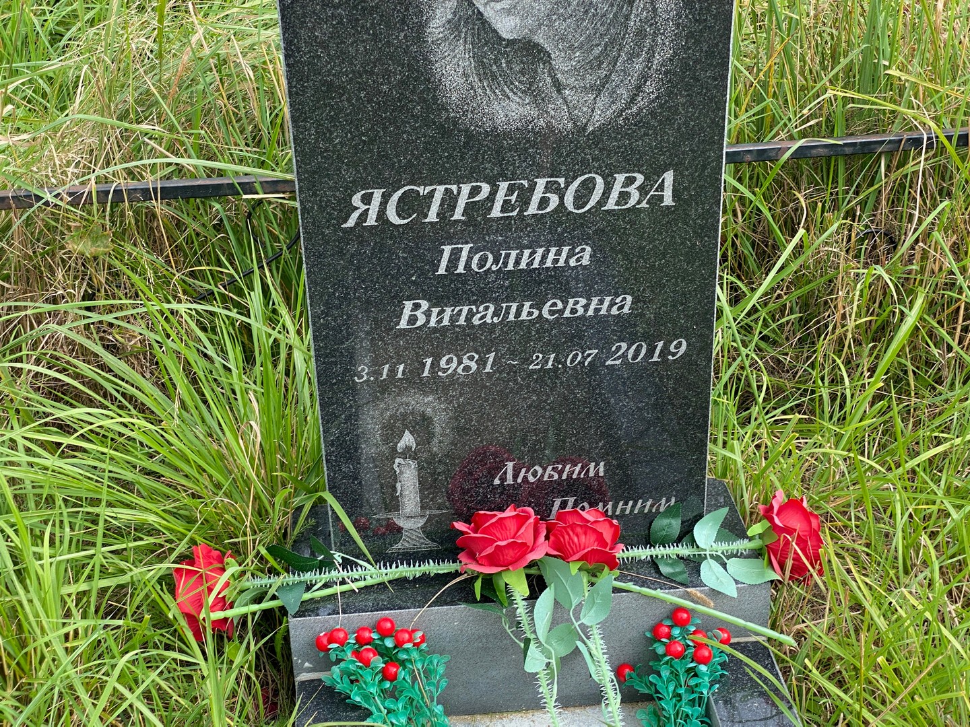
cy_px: 364
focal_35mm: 52
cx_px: 485
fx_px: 1457
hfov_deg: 36.8
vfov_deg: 28.0
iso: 20
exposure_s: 1/381
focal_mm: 6
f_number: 2
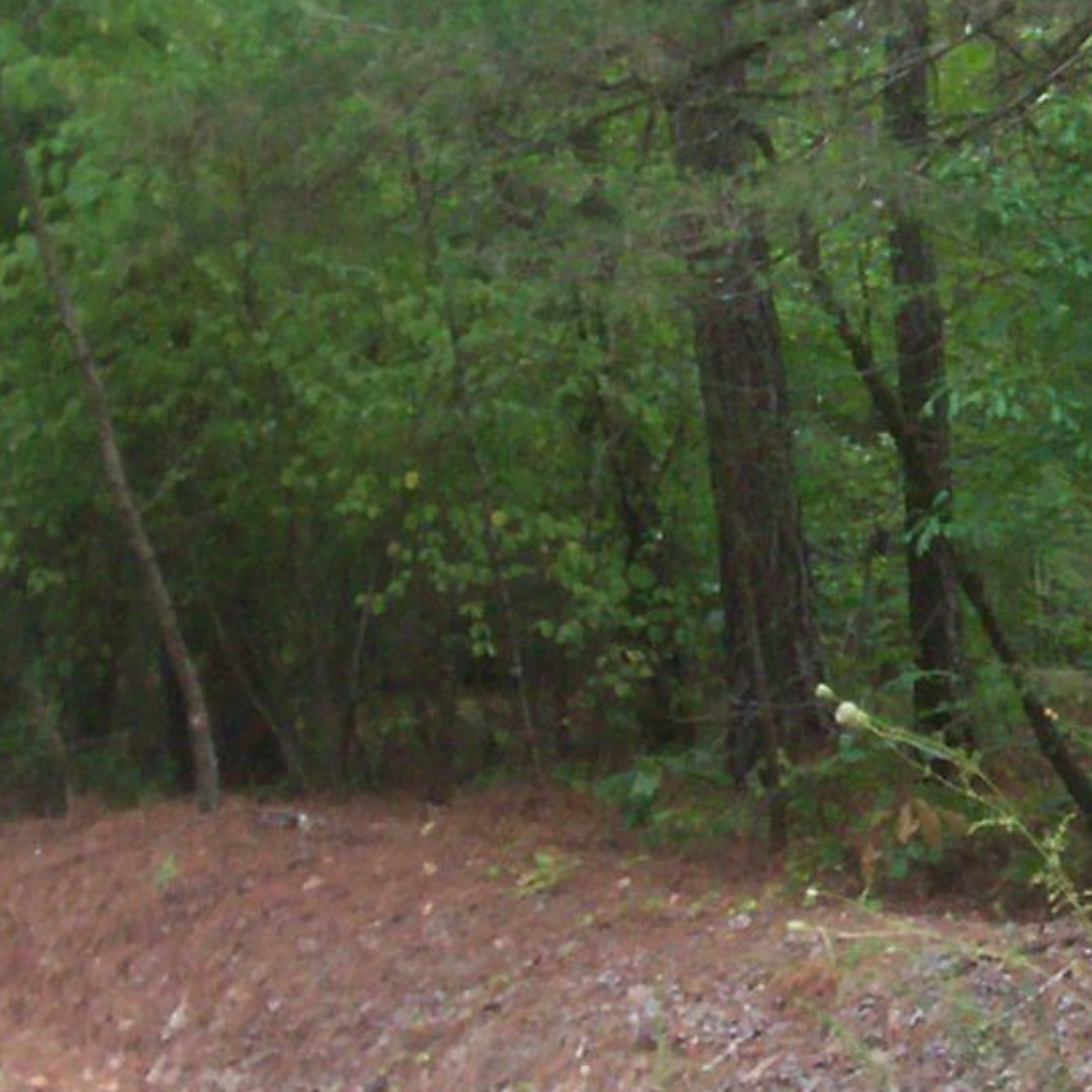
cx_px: 1827
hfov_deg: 12.0
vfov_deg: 12.8
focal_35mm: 136
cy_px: 482
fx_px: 4854
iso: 140
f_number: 4.5
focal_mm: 5.9
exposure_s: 1/64
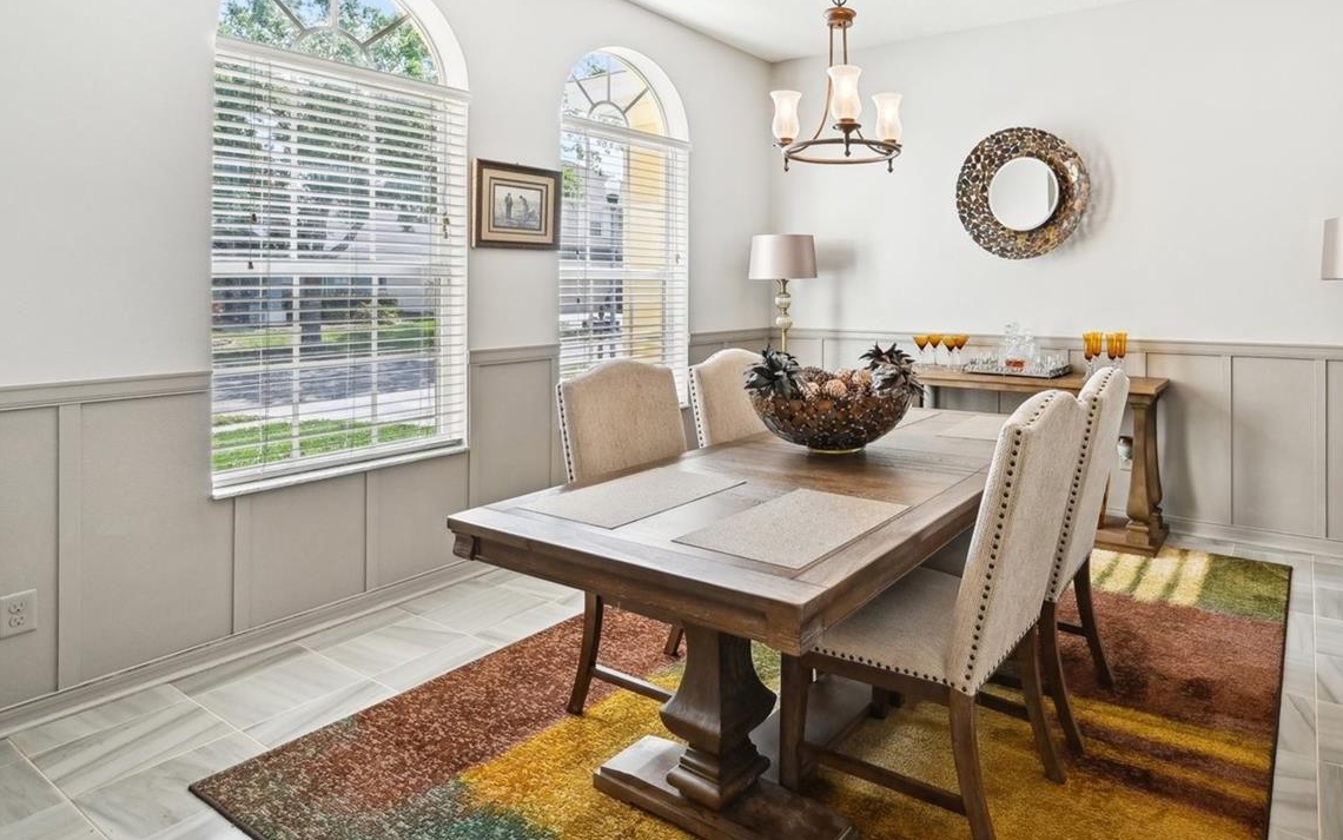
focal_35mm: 20
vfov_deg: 58.2
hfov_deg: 82.4
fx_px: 732
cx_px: 885
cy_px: 274
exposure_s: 1/200
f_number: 8
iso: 400
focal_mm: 14
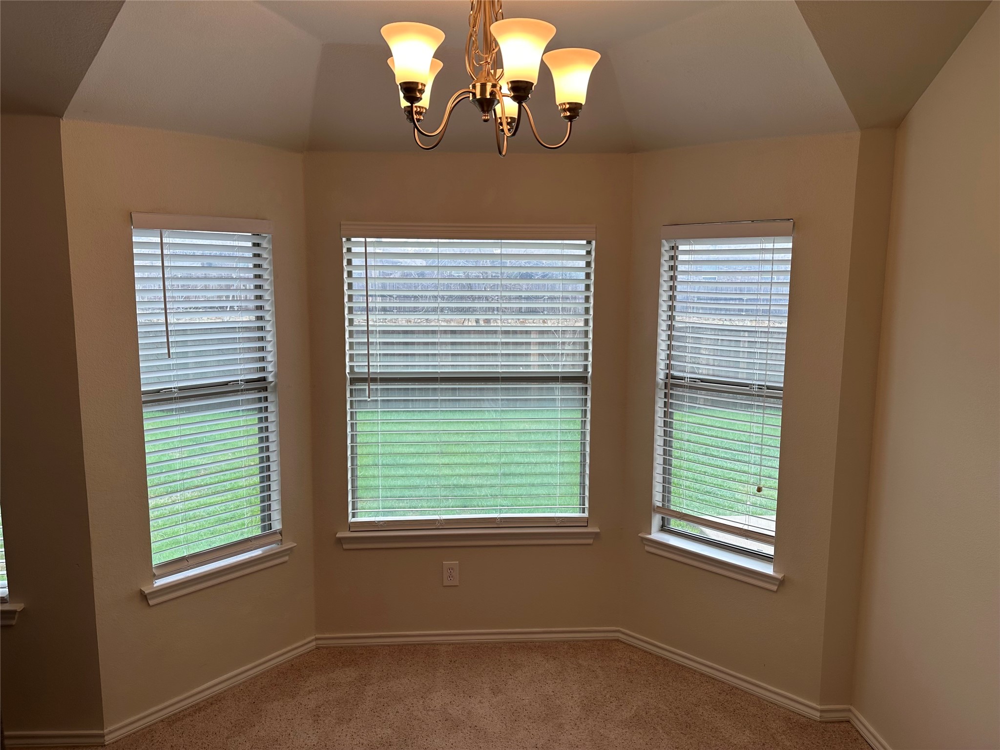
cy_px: 375
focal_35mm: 24
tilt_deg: -6.8
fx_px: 693
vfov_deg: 56.8
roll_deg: -0.7
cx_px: 500
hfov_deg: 71.6
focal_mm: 6.86
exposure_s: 1/120
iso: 64
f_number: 1.78
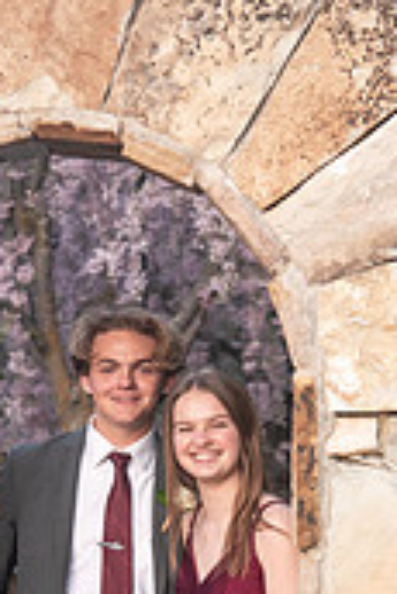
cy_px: 632
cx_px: 114
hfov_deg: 8.1
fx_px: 2806
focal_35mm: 170
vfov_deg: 11.9
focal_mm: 65
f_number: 4.5
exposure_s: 1/125
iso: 500
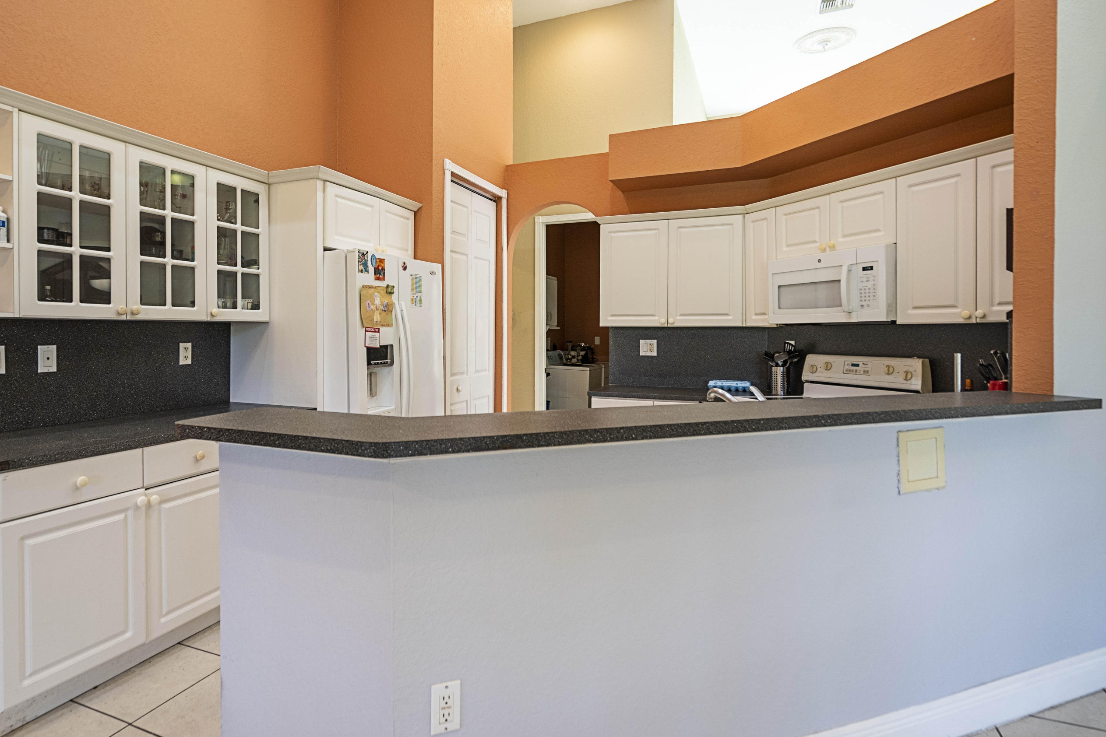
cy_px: 336
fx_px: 584
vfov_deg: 64.4
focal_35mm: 19
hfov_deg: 86.4
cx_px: 474
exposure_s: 1/25
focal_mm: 16
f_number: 4
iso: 400
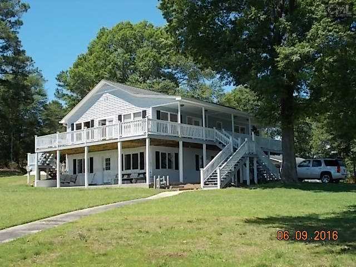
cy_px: 134
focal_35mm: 44
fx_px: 453
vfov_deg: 32.9
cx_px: 178
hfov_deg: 42.9
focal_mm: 7.9
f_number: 4.2
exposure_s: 1/400
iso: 80
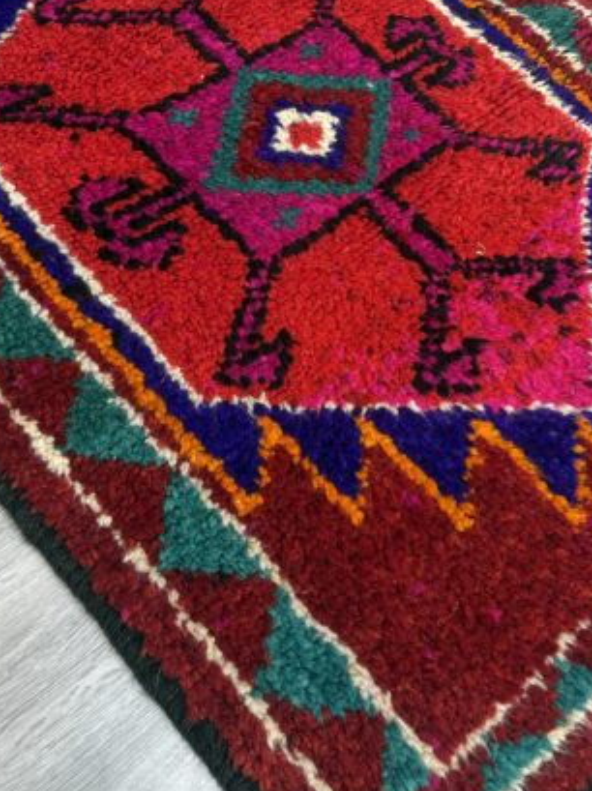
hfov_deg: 30.4
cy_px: 317
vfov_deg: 40.3
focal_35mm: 47
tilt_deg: -54.4
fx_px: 1073
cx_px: 431
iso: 125
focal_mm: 6.76
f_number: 1.78
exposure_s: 1/100
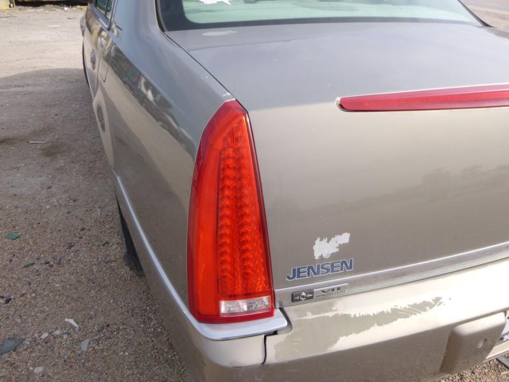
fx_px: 368
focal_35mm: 25
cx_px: 254
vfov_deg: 54.9
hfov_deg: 69.4
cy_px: 191
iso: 100
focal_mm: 4.5
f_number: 3.9
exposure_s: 1/320
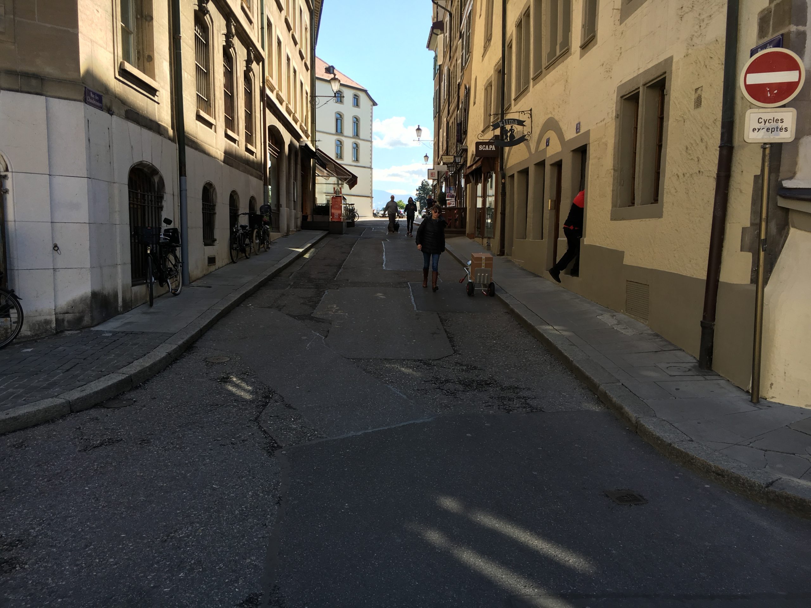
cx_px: 406
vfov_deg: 48.2
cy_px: 304
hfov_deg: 61.7
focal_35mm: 29
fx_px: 679
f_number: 2.2
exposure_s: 1/430
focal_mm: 4.15
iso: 25
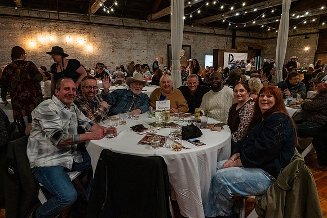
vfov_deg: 53.2
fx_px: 218
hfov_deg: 73.7
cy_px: 109
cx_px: 164
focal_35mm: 24
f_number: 9
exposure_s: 1/40
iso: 6400
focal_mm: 24
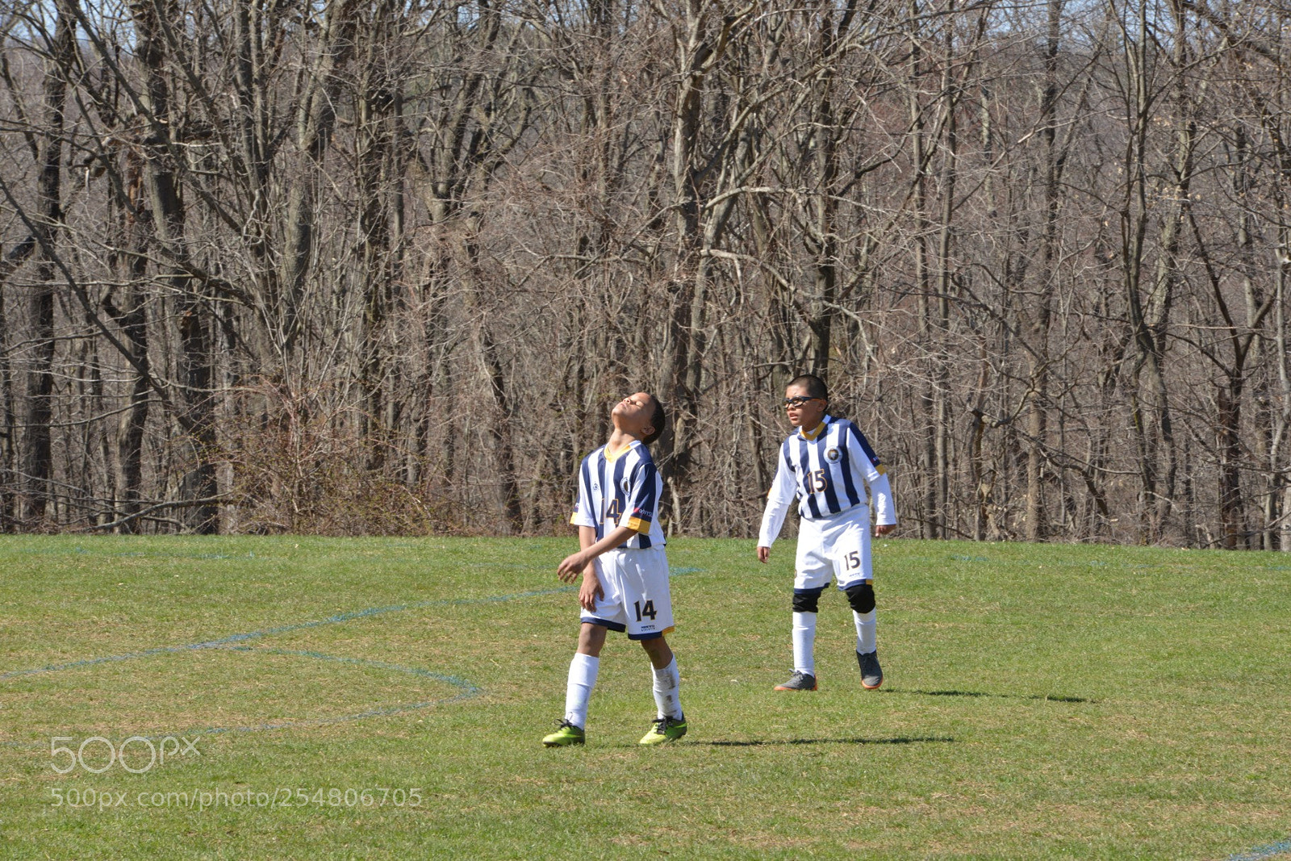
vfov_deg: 6.9
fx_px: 7172
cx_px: 646
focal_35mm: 200
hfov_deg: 10.3
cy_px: 430
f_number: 22
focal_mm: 200
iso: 900
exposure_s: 1/160
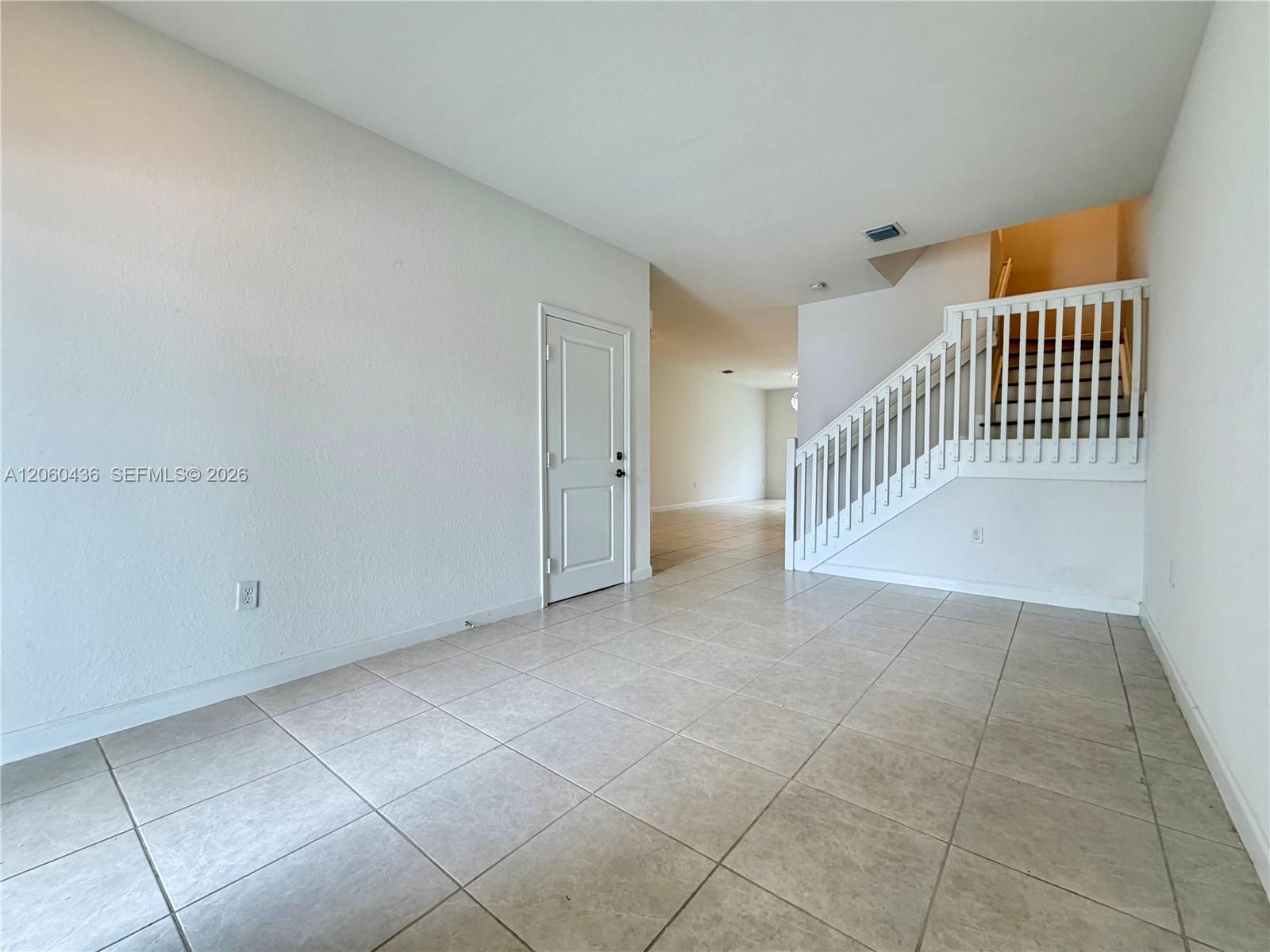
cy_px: 476
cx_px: 635
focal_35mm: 14
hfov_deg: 102.1
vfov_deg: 85.6
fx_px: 513
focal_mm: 2.22
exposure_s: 1/60
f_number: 2.2
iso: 200
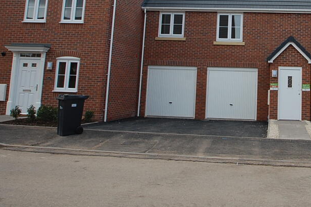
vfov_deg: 34.1
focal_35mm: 38
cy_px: 43
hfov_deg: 47.5
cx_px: 259
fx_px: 327
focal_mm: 15
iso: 200
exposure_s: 1/200
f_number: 7.1
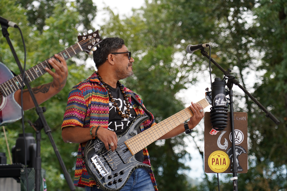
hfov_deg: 19.5
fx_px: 837
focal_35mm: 105
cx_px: 144
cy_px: 96
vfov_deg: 13.0
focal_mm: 105
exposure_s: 1/200
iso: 100
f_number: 4.5
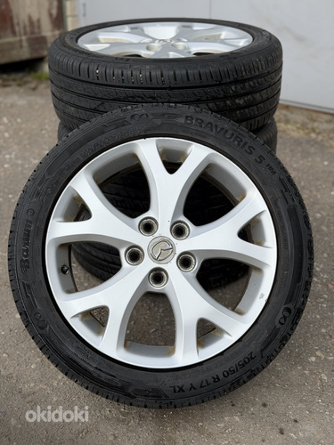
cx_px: 167
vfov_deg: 39.7
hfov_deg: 30.3
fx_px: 618
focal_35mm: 48
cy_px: 222
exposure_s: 1/2976
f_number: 1.78
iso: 64
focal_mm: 6.76
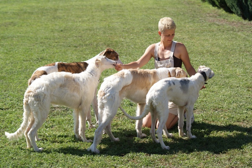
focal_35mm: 105
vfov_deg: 13.0
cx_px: 126
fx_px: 735
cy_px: 84
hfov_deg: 19.5
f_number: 5.6
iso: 100
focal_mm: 70
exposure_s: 1/500
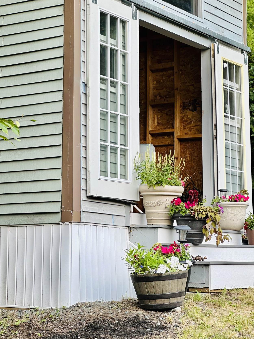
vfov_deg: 18.5
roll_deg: -1.8
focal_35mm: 106
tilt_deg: +8.6
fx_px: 1037
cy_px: 148
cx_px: 137
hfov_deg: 14.0
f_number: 2.8
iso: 32
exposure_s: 1/99
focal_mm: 9
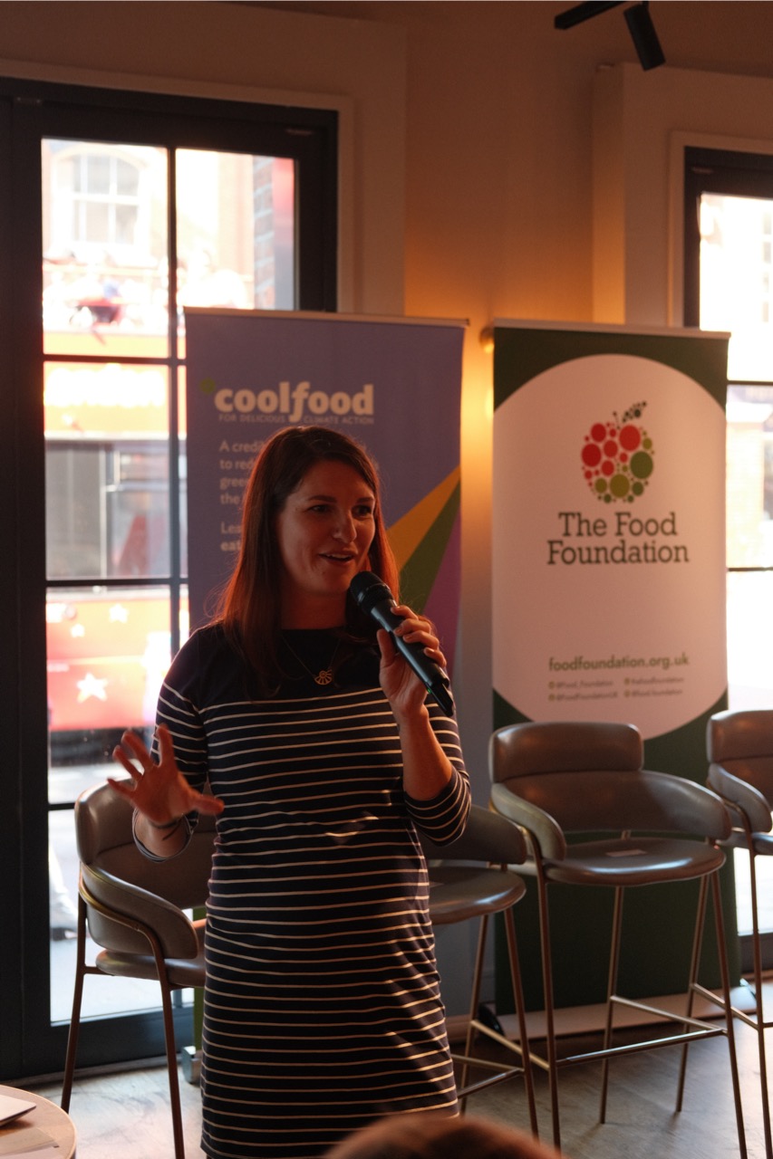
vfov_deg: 37.5
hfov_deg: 25.5
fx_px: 1707
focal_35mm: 53
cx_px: 386
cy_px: 580
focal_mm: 35
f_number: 2.8
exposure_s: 1/60
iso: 800
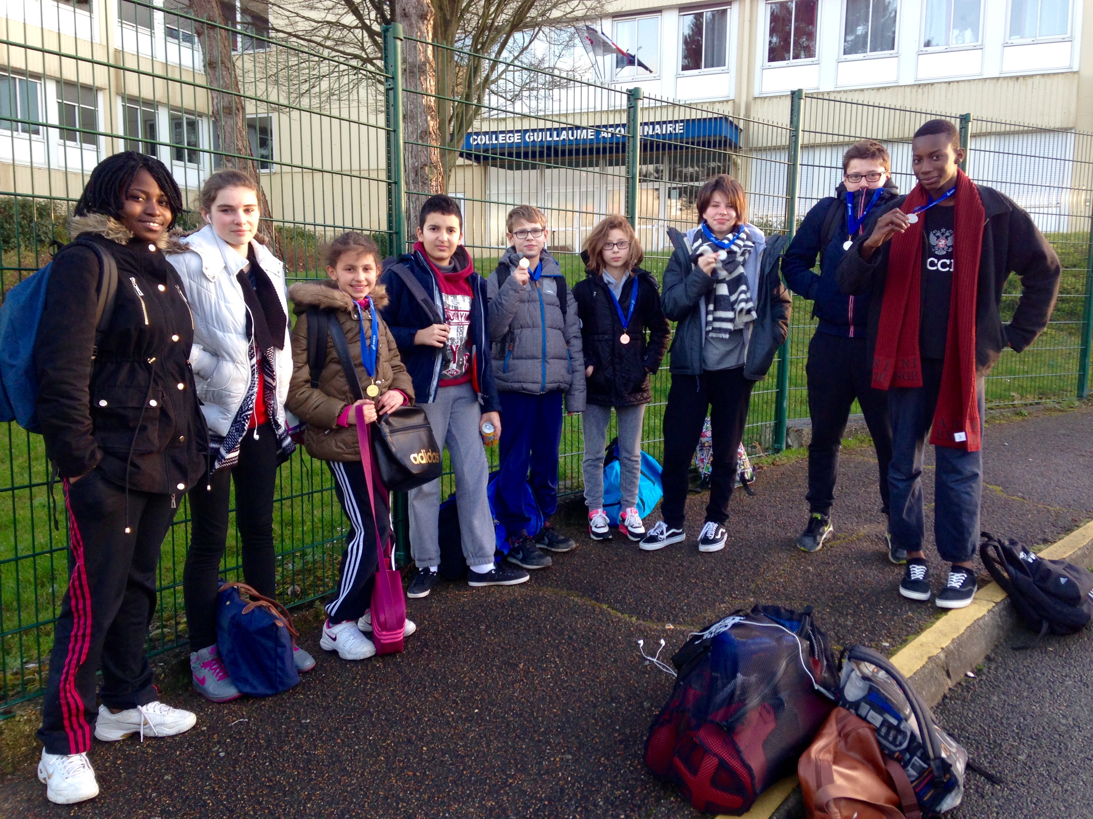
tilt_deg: -5.1
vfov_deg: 42.9
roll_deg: -0.7
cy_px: 410
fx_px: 1042
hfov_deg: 55.4
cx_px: 546
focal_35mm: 33
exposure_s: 1/60
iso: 50
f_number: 2.4
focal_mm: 4.12
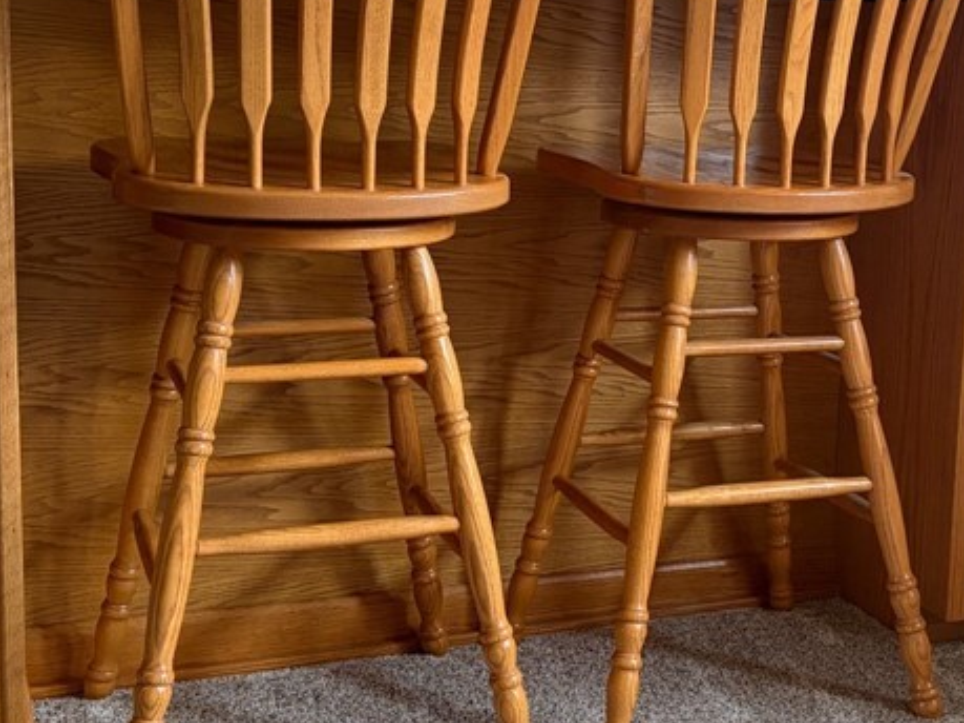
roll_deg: -1.7
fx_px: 1615
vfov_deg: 25.1
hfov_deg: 32.8
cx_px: 689
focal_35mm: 58
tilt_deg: -7.8
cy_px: 271
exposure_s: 1/60
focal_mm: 5.96
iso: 160
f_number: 1.6
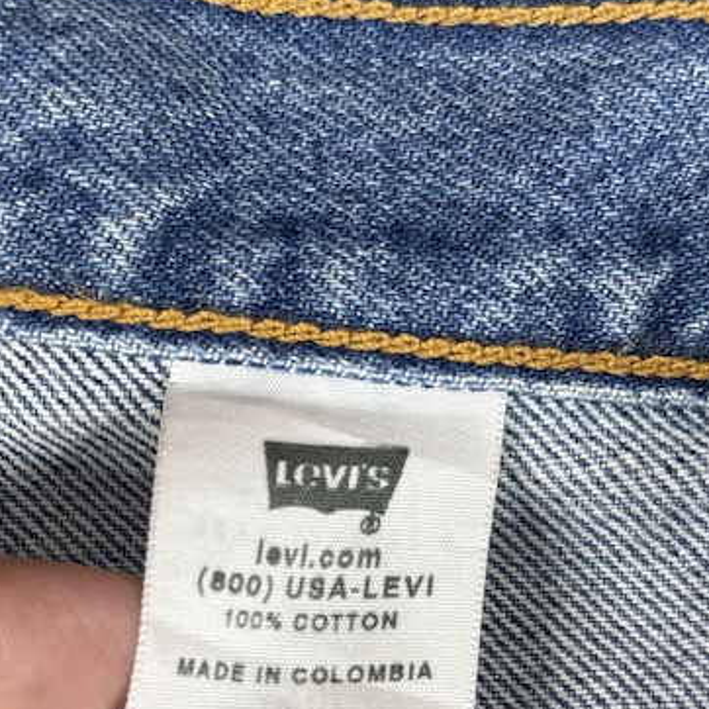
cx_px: 298
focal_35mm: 75
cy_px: 550
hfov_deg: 23.0
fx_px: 1738
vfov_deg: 22.8
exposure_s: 1/50
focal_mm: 6.76
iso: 64
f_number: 1.78
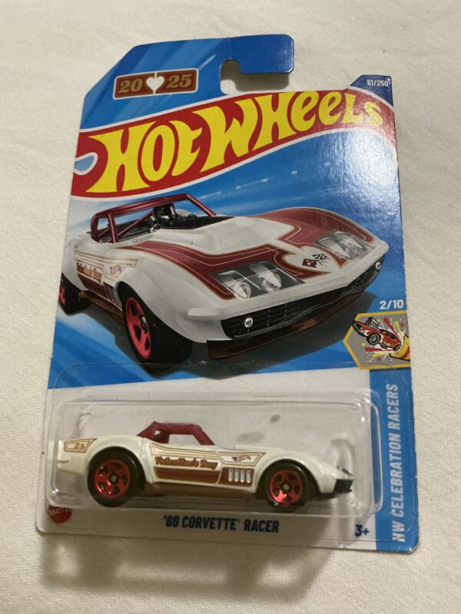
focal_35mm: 29
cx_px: 230
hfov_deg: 48.2
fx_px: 515
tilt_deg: -61.4
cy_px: 307
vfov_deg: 61.7
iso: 320
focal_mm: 3
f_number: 1.8
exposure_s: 1/30
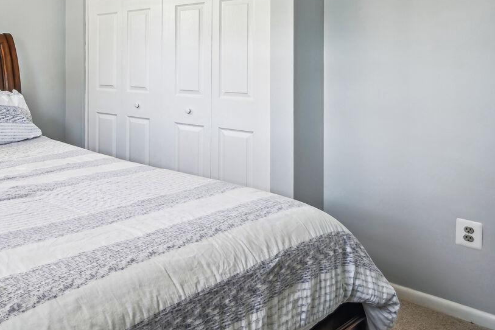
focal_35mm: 34
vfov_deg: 37.3
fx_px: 467
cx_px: 8
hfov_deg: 47.1
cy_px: 60
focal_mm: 16
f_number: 9
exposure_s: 1/5
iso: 200
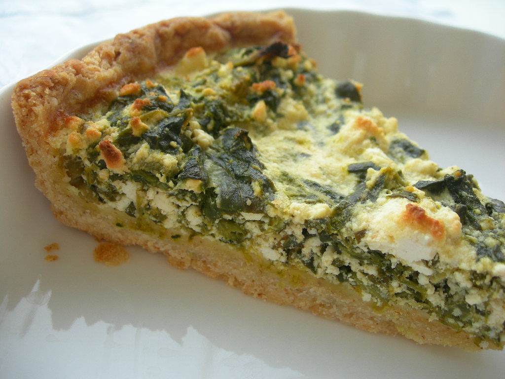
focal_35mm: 38
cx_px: 252
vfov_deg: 37.7
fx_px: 554
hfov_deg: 49.0
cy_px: 190
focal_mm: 7.8
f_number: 2.8
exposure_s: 1/154
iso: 50
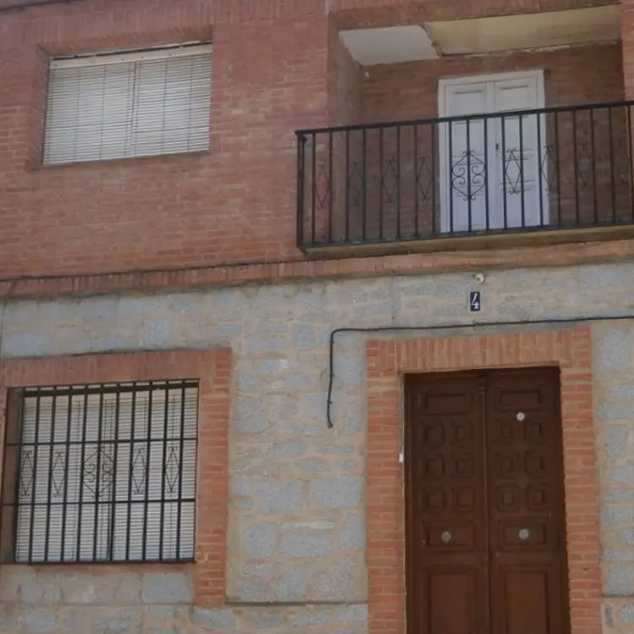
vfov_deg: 30.5
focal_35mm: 56
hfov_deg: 30.3
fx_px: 1160
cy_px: 352
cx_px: 440
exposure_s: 1/1250
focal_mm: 4.7
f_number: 2.8
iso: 100
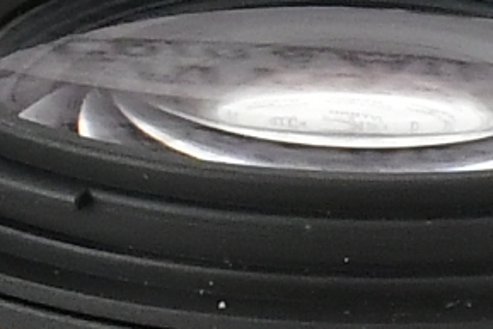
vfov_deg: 4.0
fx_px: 4727
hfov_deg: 6.0
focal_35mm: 345
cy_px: 605
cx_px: 392
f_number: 14
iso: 1600
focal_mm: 52
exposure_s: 1/125
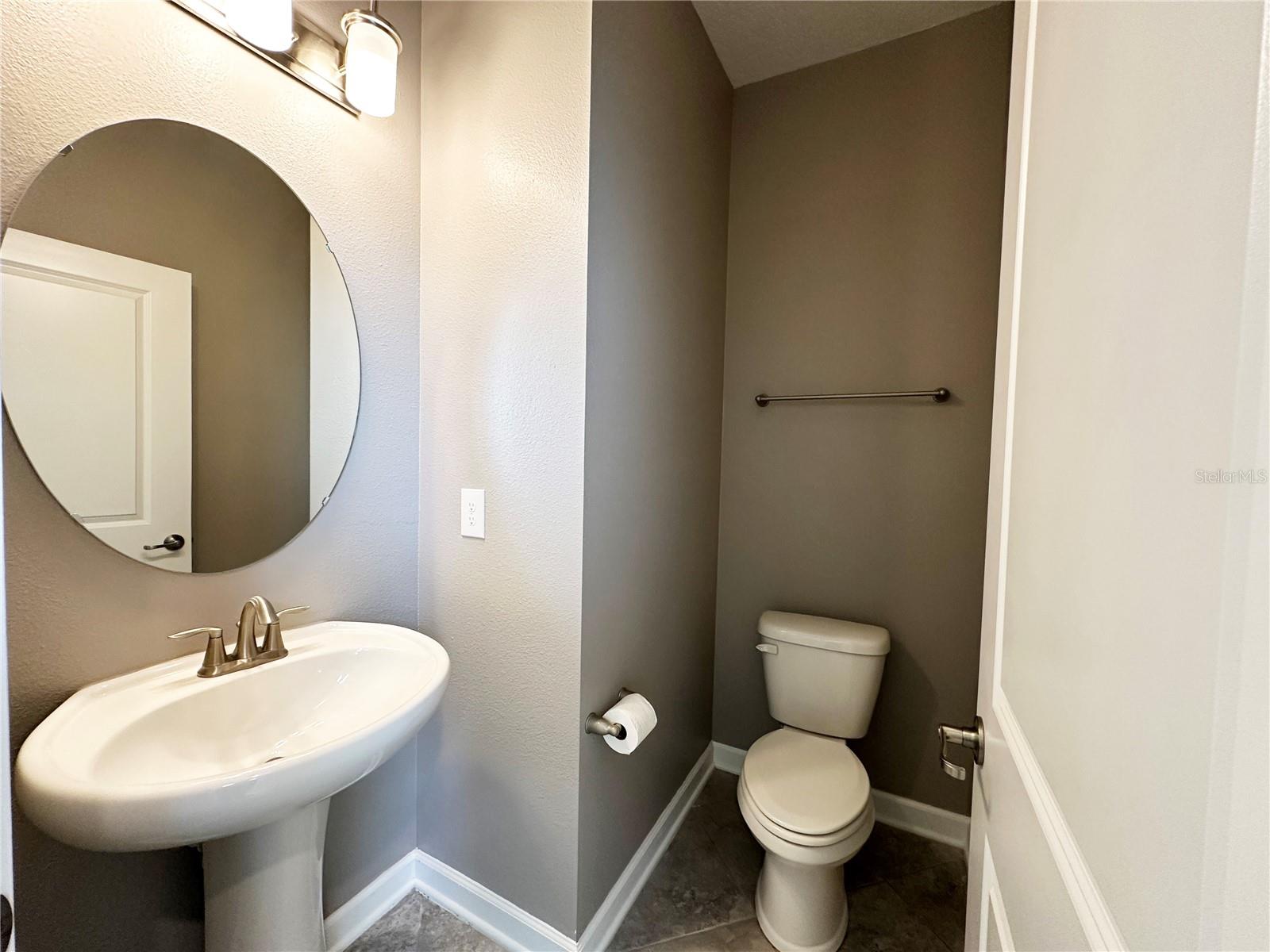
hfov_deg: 102.1
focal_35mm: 14
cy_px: 476
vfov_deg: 85.7
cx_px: 635
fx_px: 514
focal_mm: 2.22
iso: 200
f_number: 2.2
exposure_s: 1/60
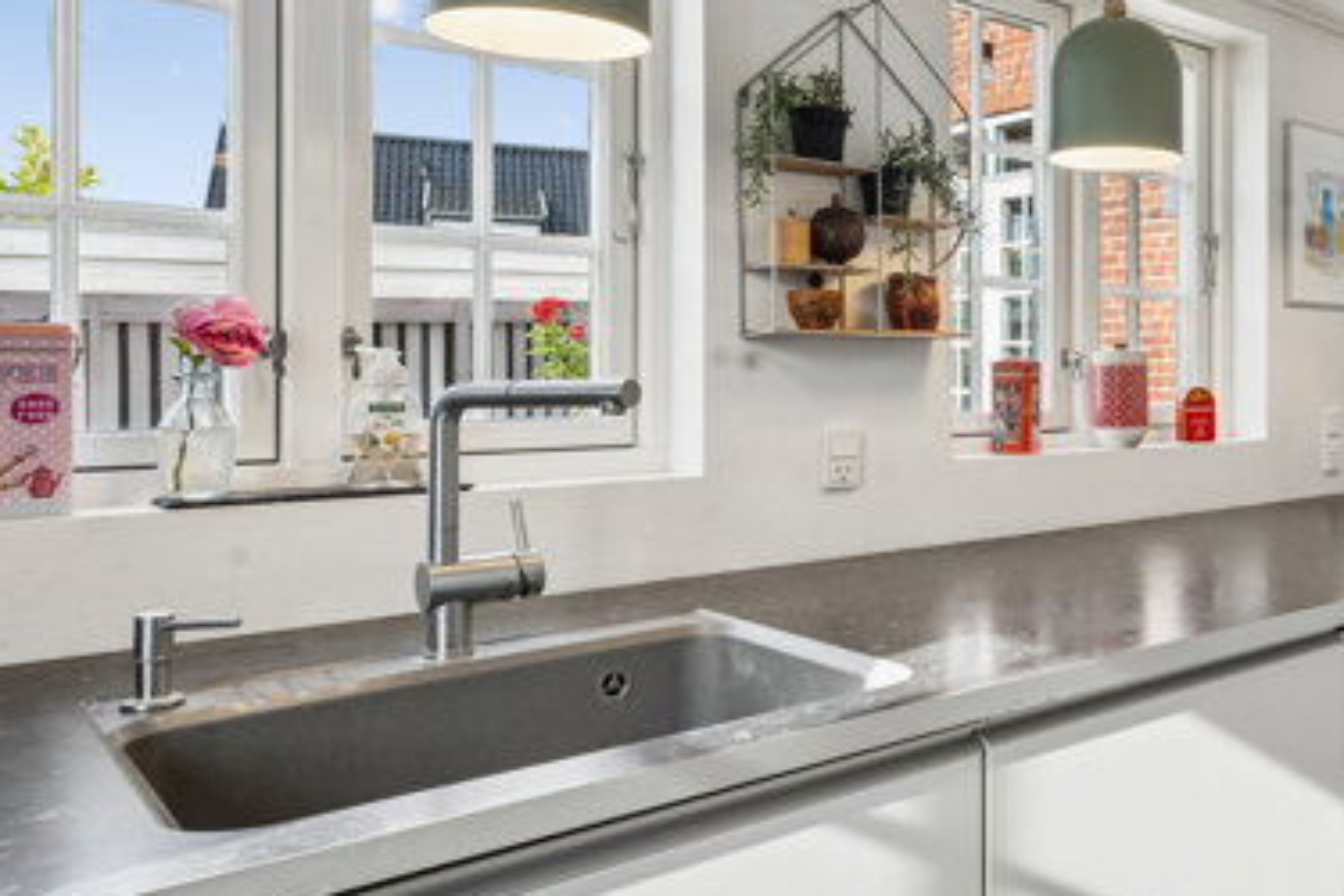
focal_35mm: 32
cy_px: 349
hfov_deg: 53.5
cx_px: 1133
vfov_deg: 40.9
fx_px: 1195
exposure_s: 1/40
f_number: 10
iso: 250
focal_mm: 15
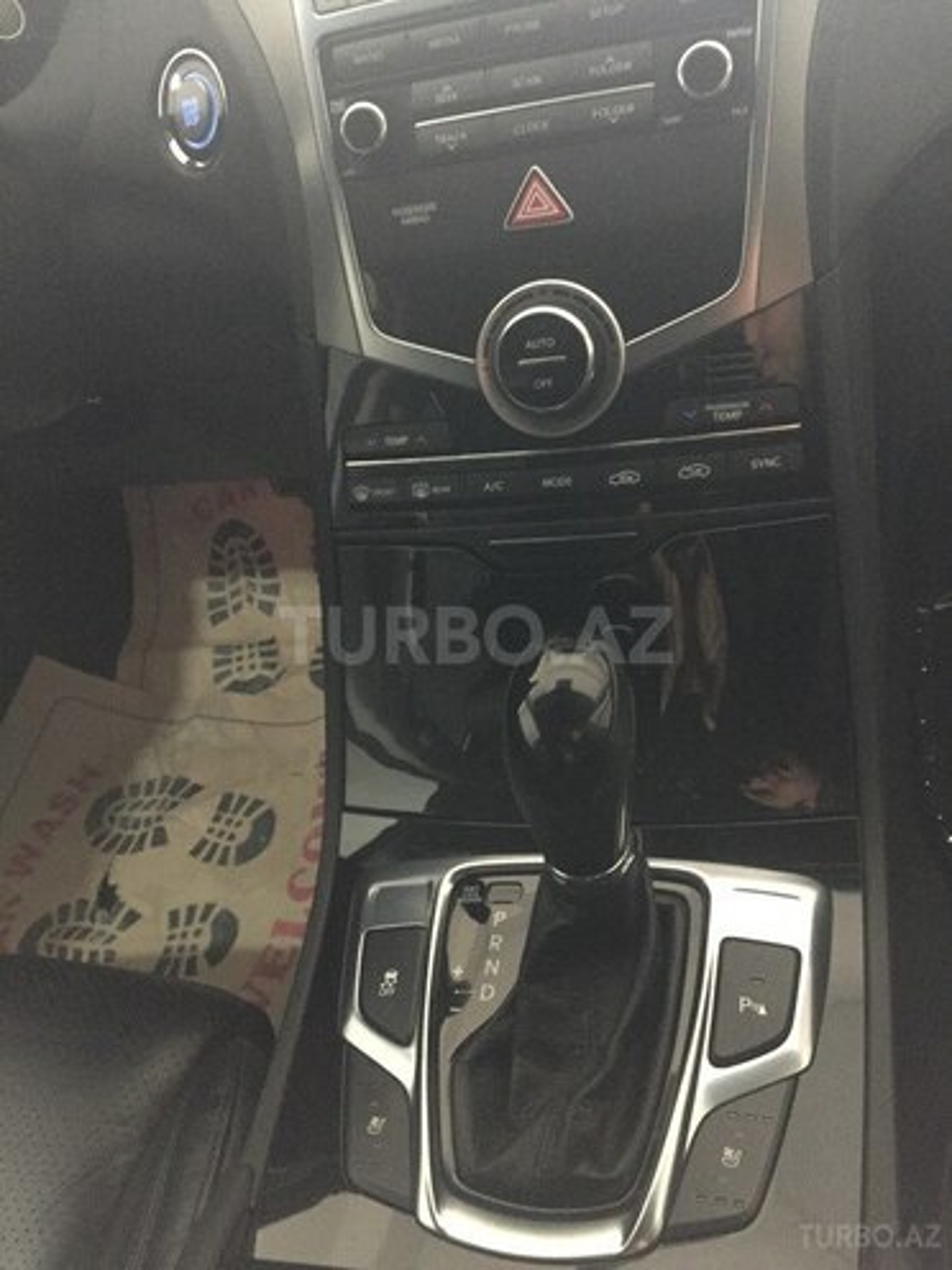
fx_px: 1063
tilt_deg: -43.6
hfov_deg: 48.2
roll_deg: +17.8
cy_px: 635
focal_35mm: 29
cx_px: 476
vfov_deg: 61.7
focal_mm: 4.15
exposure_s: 1/17
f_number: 2.2
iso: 500
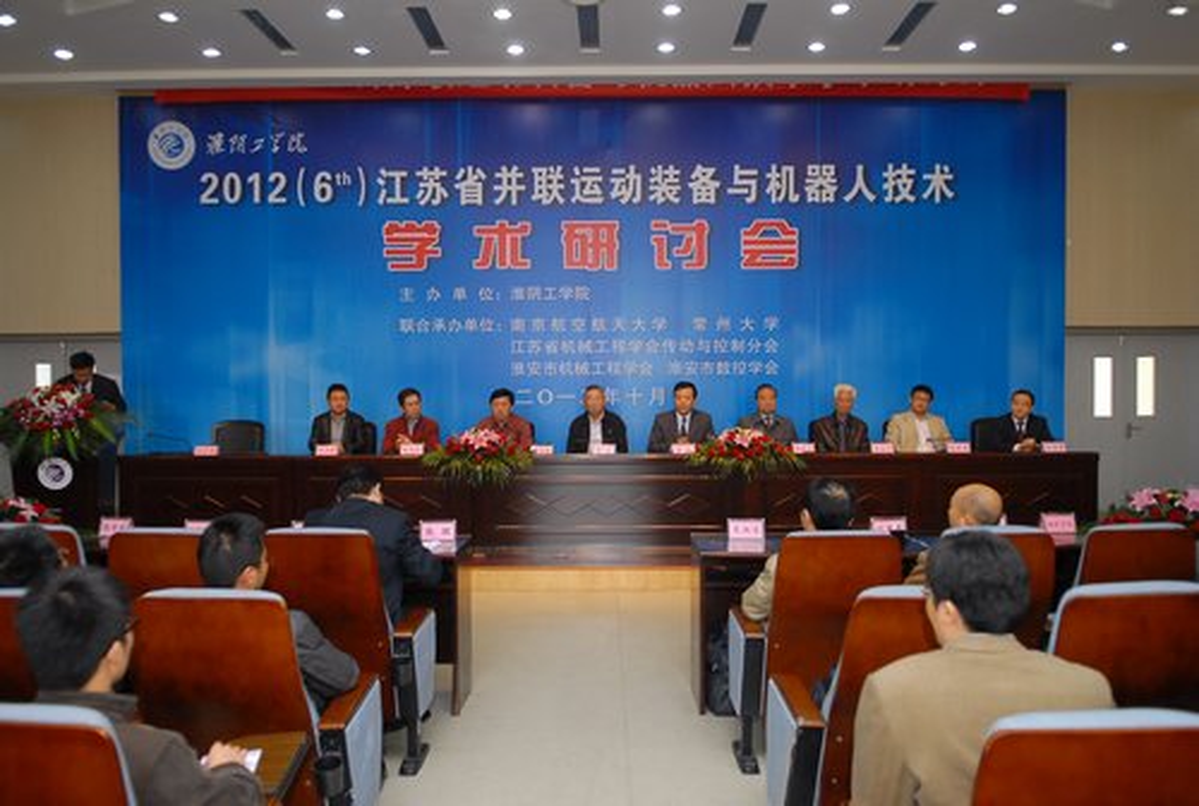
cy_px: 403
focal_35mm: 28
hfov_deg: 64.4
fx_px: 951
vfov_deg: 45.9
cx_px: 600
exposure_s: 1/80
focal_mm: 19
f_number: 2.8
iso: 400
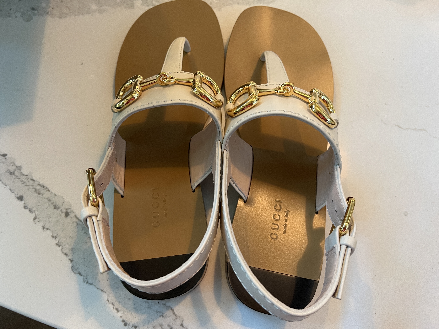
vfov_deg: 53.1
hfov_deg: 67.3
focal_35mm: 26
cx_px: 220
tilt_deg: -72.6
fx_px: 330
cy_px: 164
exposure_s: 1/60
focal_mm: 5.7
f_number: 1.5
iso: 160
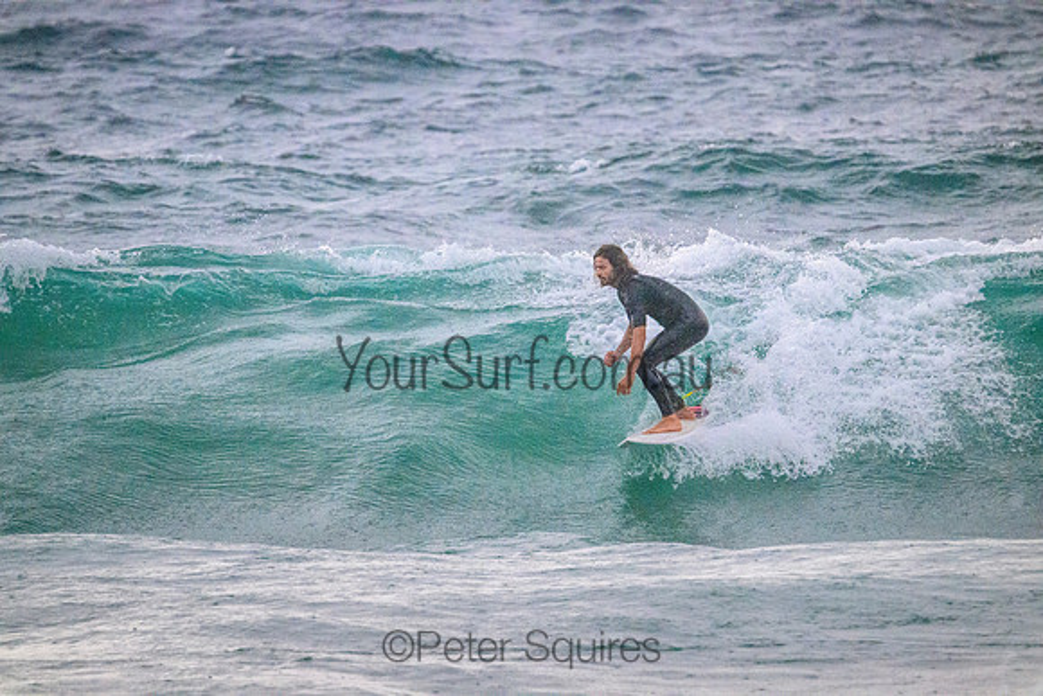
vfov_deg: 2.3
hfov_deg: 3.4
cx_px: 522
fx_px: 17387
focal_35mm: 600
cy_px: 348
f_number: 11
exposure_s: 1/2000
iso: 14400
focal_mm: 600
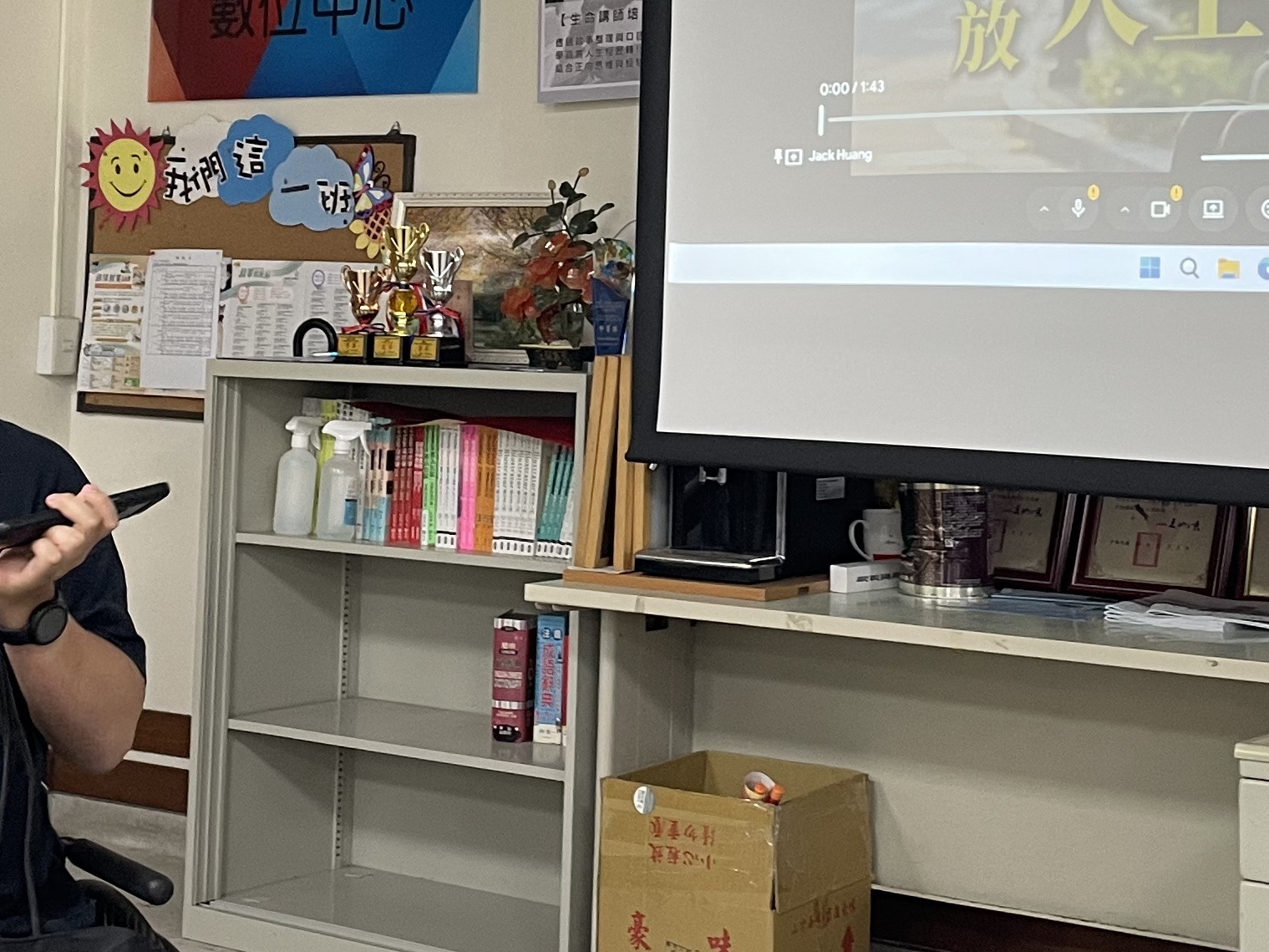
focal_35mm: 69
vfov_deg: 21.0
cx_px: 678
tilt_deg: +3.2
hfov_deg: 28.2
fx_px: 2529
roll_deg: -1.1
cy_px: 181
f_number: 1.6
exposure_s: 1/60
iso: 125
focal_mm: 4.2
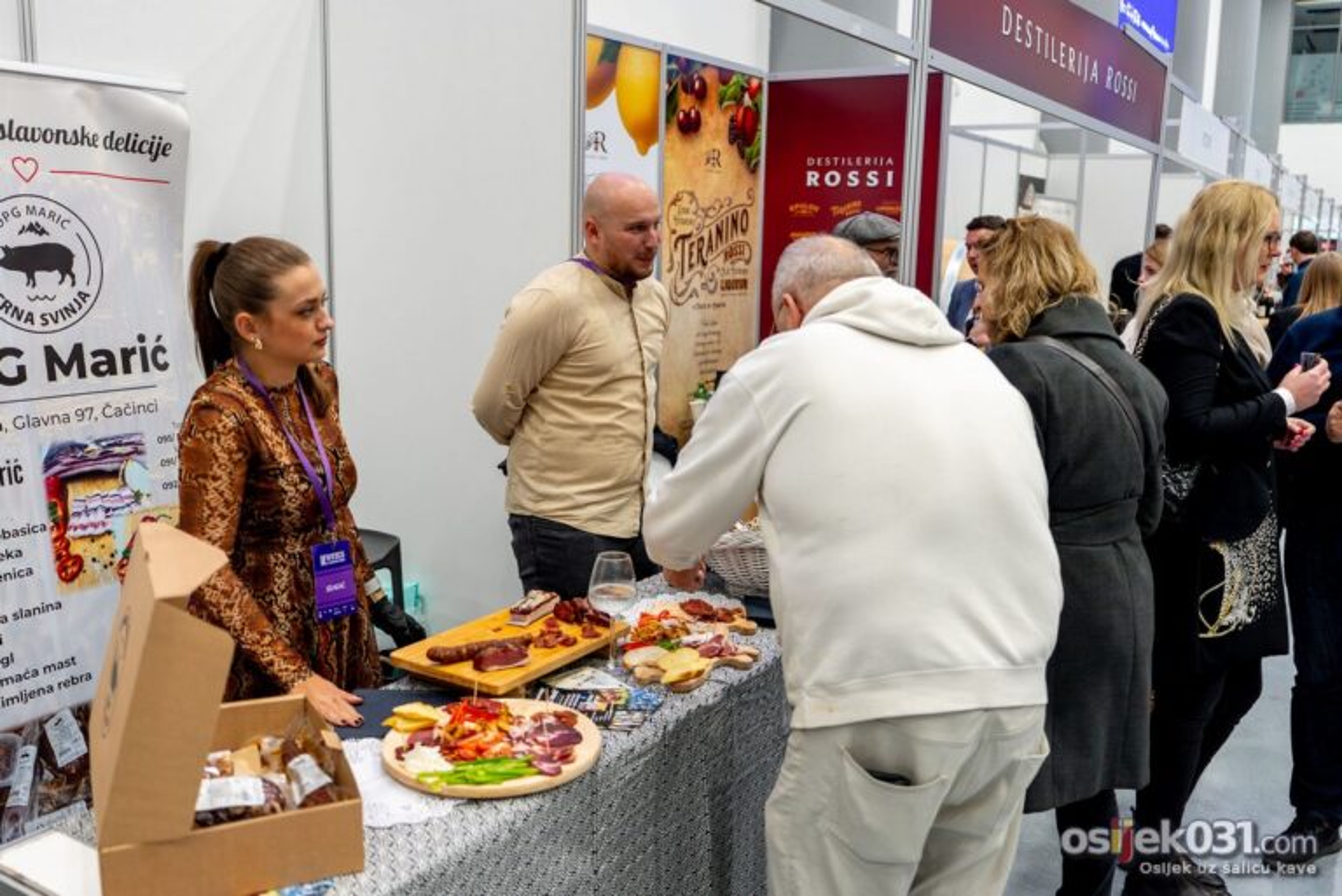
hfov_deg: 57.2
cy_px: 448
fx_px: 1231
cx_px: 671
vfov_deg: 40.0
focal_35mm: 33
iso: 1000
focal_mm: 33
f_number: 2.8
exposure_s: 1/160
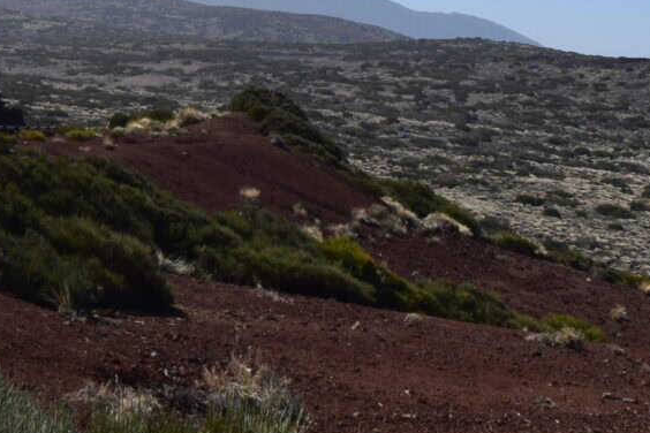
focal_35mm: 109
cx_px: 188
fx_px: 1968
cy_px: 2
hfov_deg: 18.7
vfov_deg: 12.4
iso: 200
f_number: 14
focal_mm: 20
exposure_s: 1/400
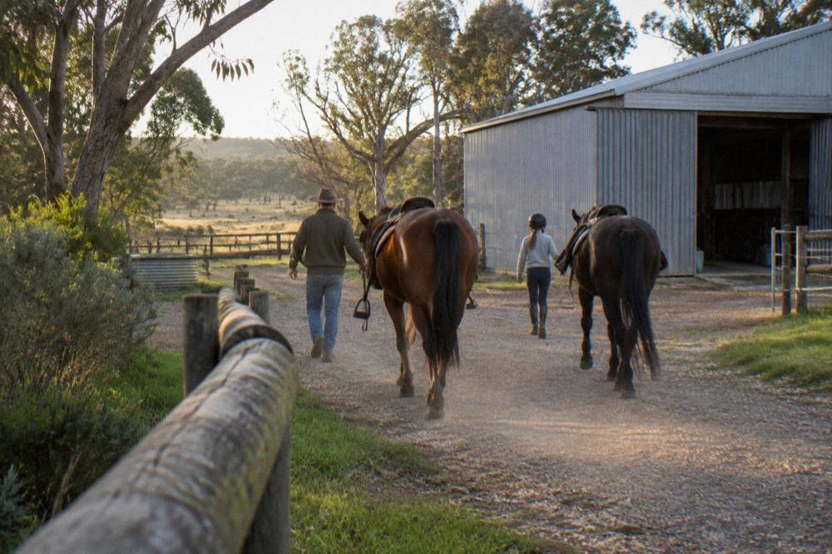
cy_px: 277
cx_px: 416
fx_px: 1617
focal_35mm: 70
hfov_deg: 28.9
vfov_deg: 19.4
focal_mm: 70
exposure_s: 1/800
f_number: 4
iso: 200
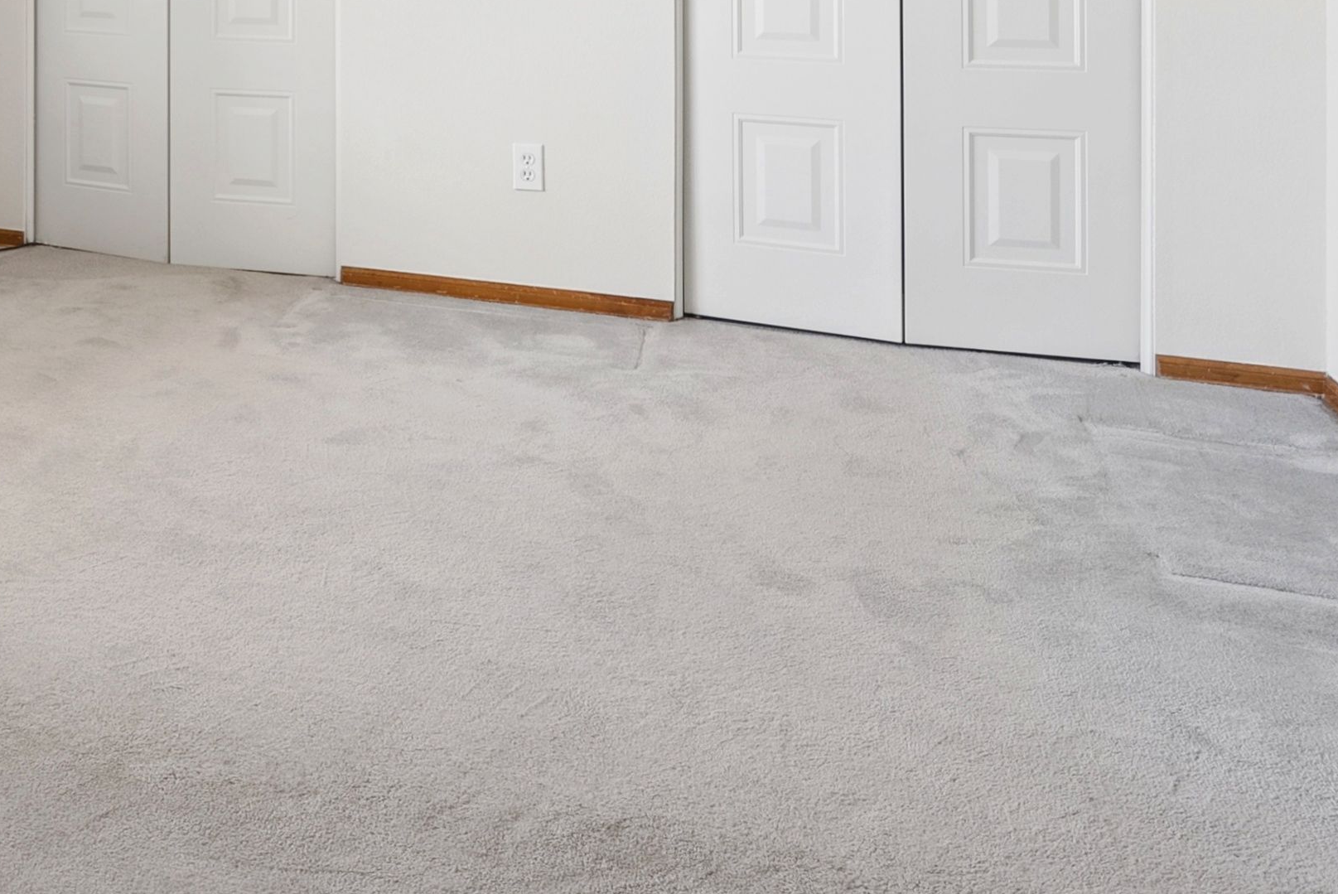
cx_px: -2
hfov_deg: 40.5
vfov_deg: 28.9
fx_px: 1562
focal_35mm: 42
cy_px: -92
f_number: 9
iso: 400
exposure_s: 1/15
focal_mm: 16
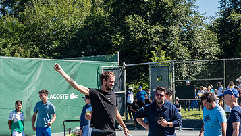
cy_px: 110
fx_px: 652
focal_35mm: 102
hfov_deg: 20.9
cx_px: 159
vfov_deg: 11.8
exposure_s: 1/800
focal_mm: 60
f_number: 4
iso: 200
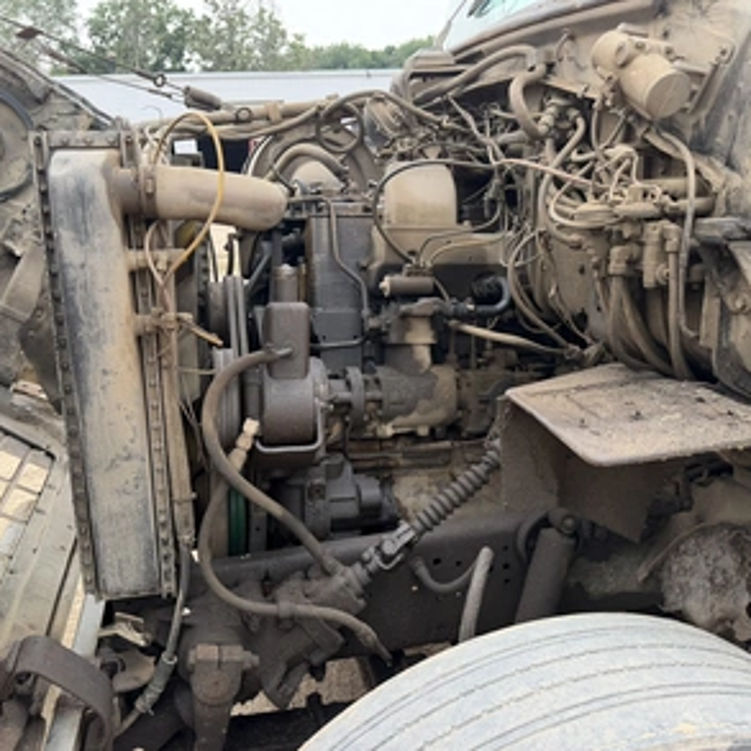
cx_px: 341
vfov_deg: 55.6
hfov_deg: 55.5
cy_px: 369
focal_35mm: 29
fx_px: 712
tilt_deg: -14.4
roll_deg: +4.1
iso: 100
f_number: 1.78
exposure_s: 1/348
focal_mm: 6.76
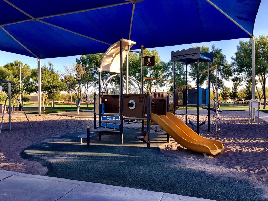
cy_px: 100
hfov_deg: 61.7
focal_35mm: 29
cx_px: 134
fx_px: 225
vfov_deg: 48.2
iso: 25
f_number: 2.2
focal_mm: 4.15
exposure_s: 1/351
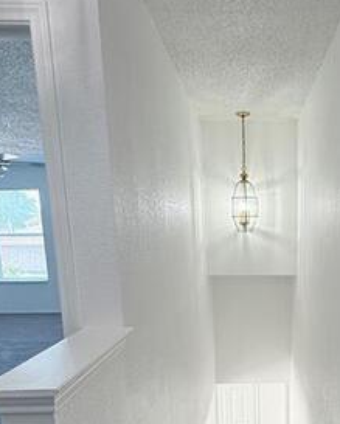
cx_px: 262
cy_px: 312
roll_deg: +0.1
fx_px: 402
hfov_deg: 44.1
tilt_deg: -11.6
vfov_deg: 53.4
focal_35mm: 32
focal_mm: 2.22
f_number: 2.2
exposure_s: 1/60
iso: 64
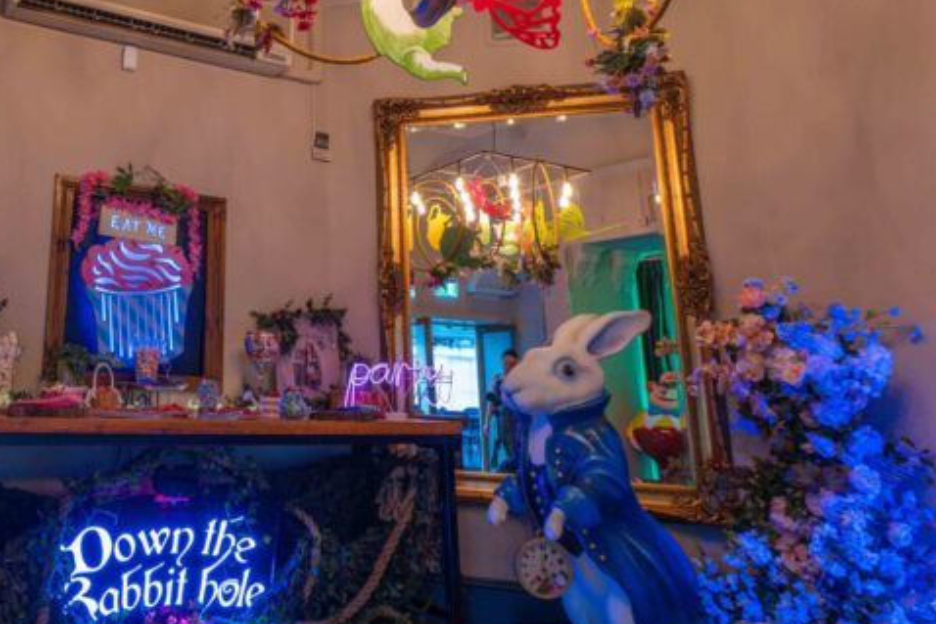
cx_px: 163
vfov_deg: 42.8
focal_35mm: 30
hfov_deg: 56.5
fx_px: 780
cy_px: 191
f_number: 8
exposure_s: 1/4
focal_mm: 14
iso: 500
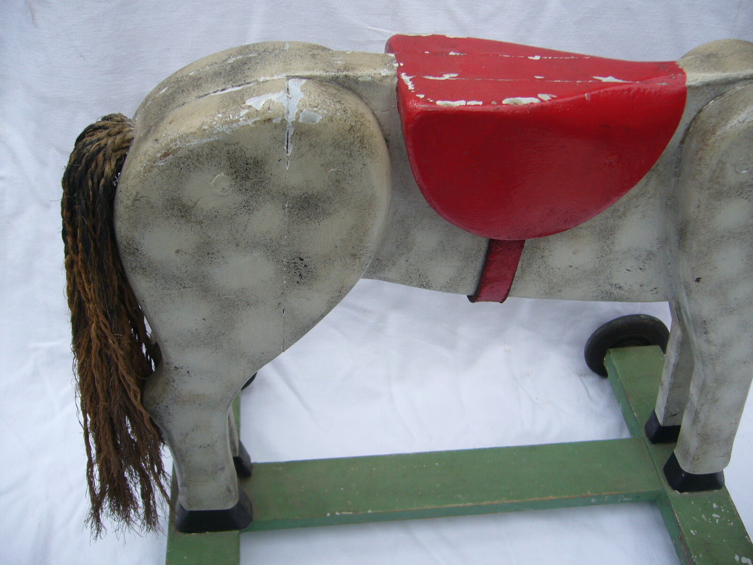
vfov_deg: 40.7
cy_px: 282
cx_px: 376
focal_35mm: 35
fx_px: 761
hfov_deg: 52.6
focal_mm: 5.8
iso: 80
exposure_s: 1/40
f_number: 2.8
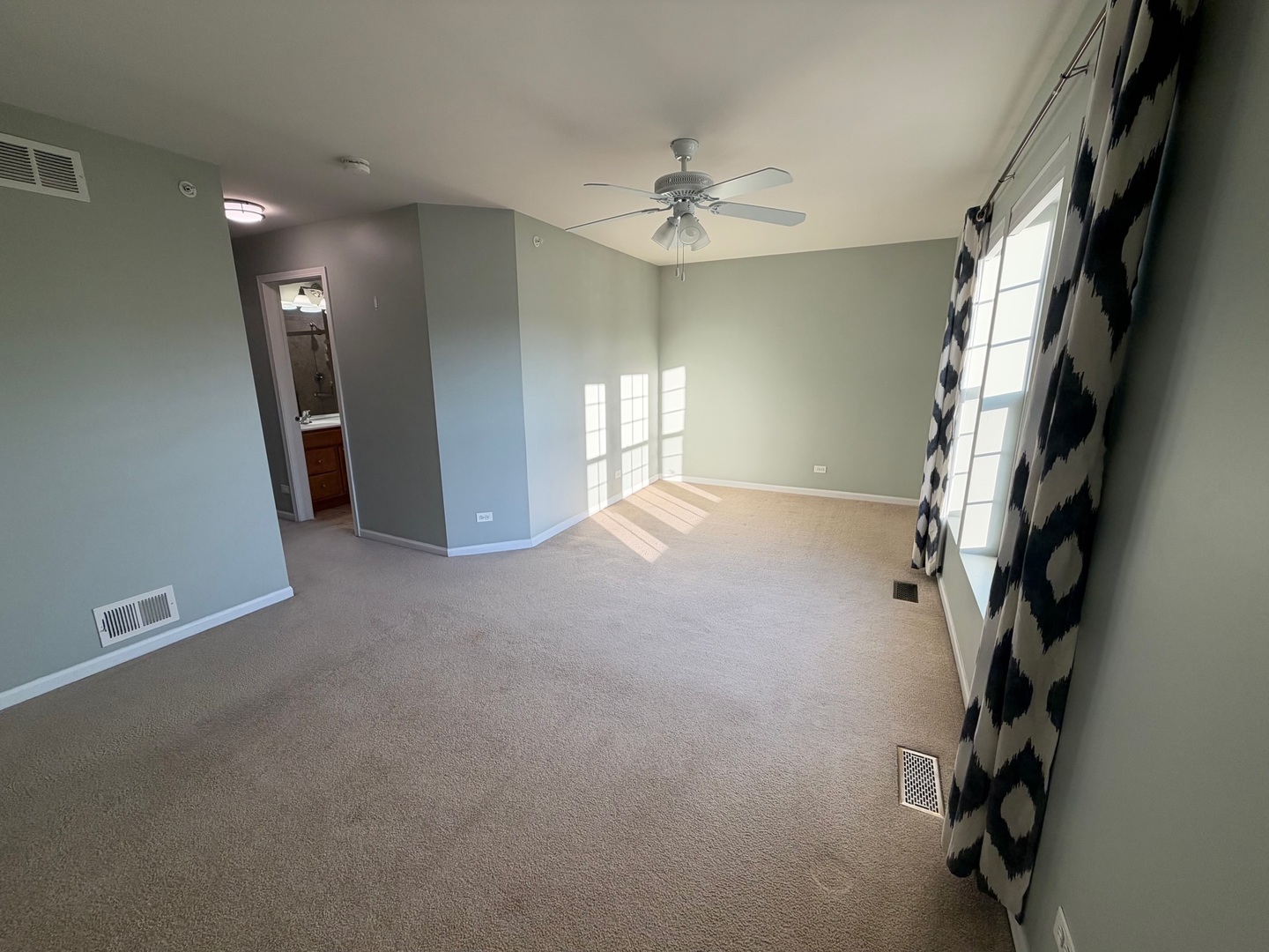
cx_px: 634
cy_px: 476
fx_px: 513
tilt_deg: -12.6
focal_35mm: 14
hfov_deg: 102.1
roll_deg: +0.6
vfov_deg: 85.7
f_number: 2.2
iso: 80
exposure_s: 1/120
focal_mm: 2.22
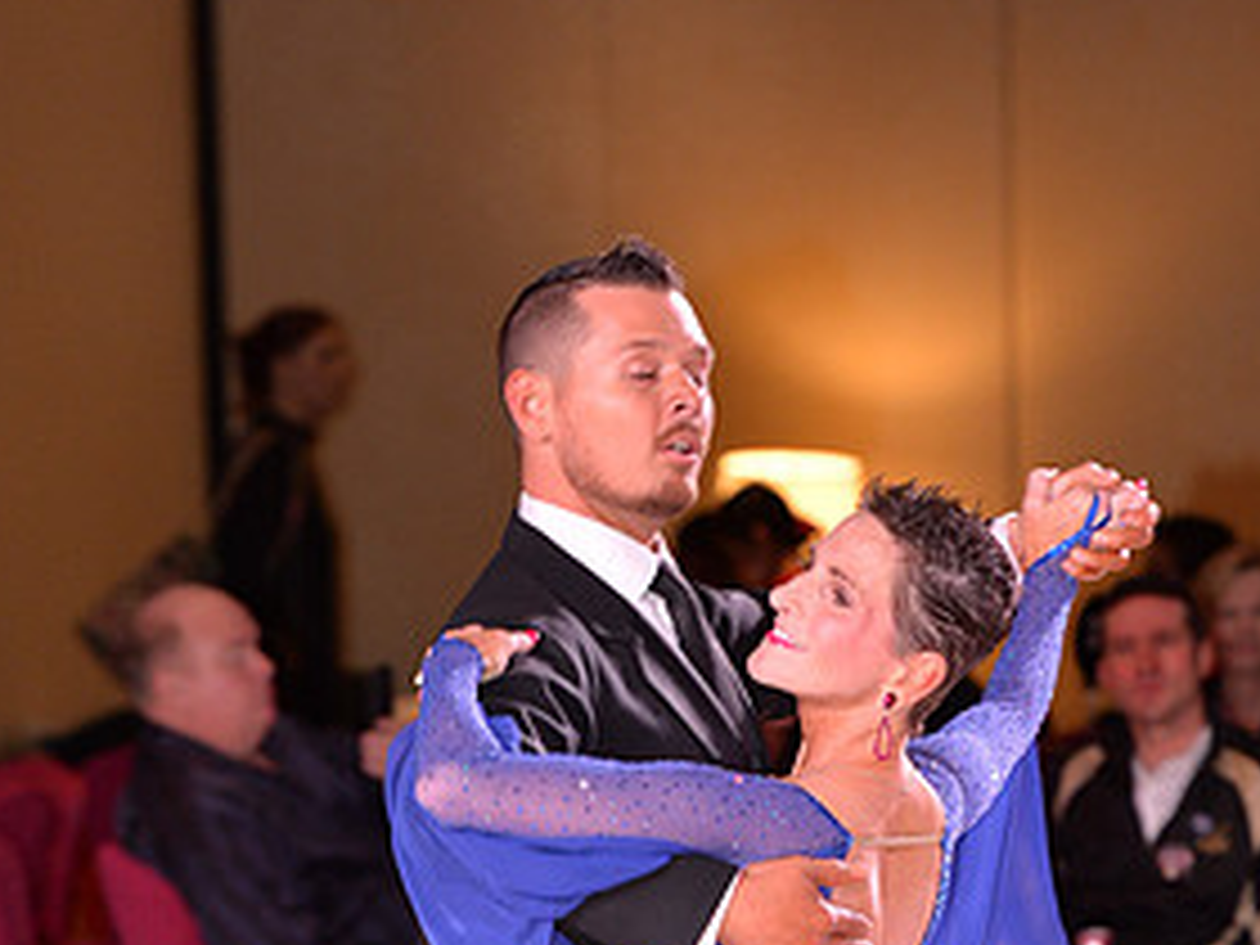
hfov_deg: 6.2
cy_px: 1238
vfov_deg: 4.7
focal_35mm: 318
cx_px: 587
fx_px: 11575
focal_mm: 160
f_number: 5.6
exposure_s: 1/250
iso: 1250
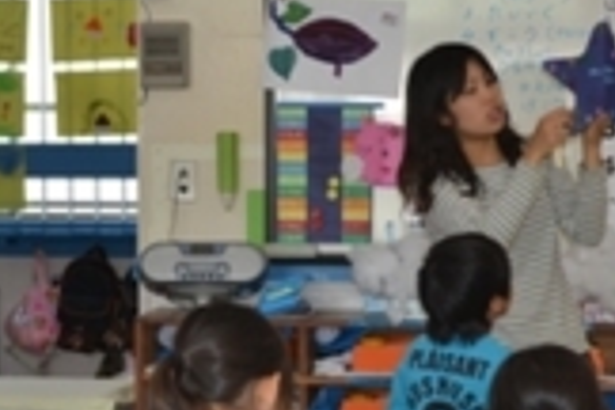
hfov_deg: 14.5
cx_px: 118
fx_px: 2409
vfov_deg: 9.7
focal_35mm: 141
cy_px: 226
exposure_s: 1/125
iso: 280
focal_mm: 38
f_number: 5
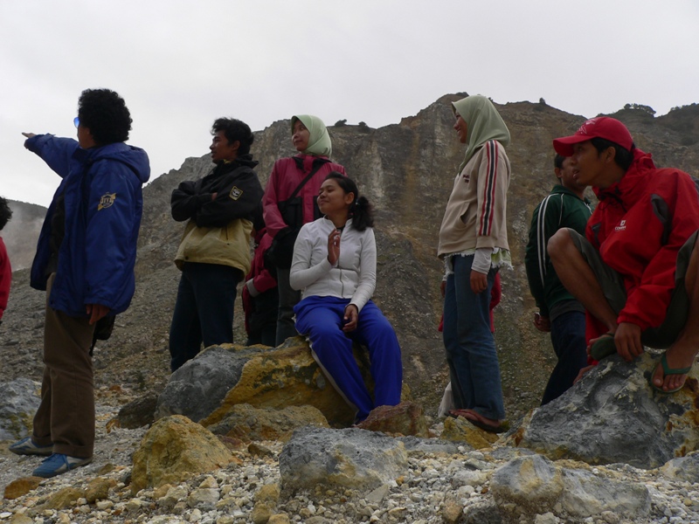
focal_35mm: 36
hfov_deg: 51.4
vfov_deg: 39.7
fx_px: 727
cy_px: 262
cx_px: 350
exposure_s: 1/400
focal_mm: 6
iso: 80
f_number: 4
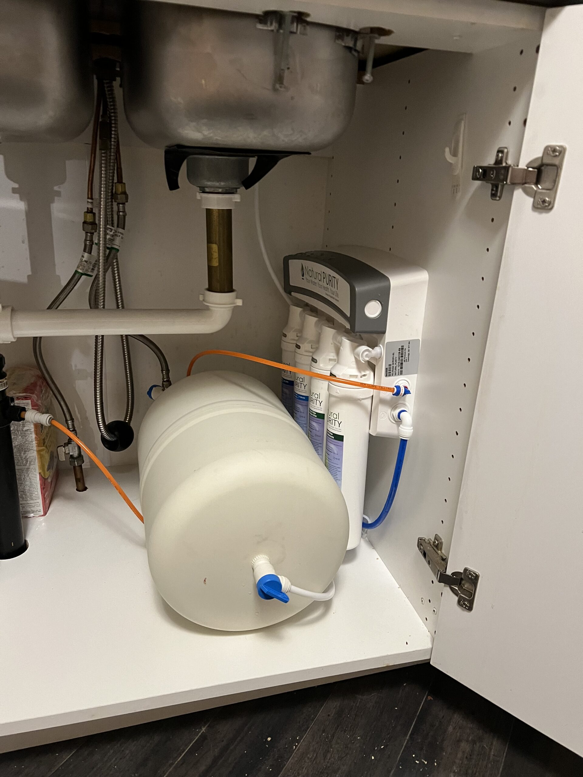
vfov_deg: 67.3
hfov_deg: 53.1
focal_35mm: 26
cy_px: 388
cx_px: 292
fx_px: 584
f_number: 1.5
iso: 400
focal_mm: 5.7
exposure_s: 1/40
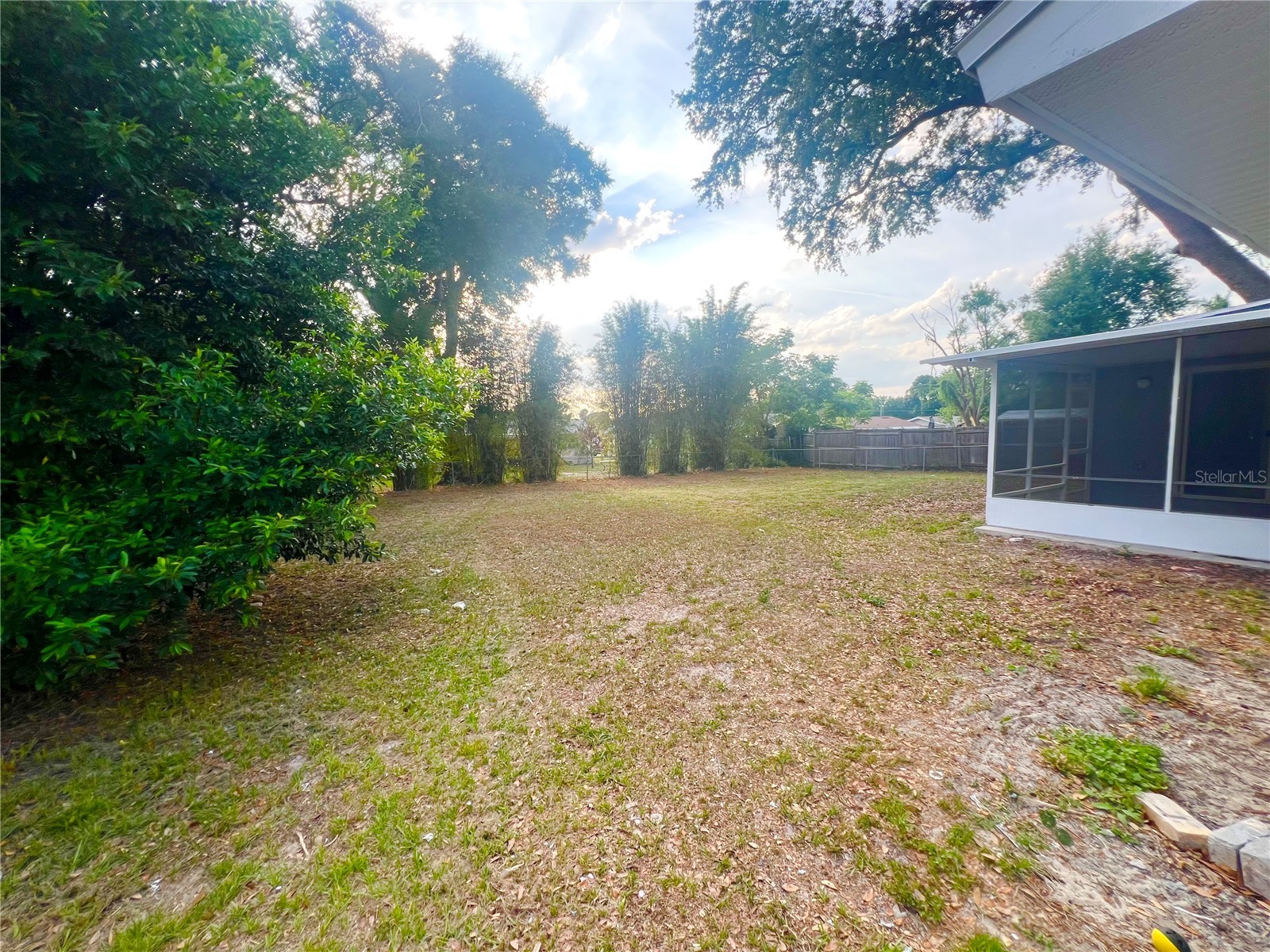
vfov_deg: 89.9
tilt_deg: -5.4
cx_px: 635
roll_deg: +1.2
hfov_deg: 106.2
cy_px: 476
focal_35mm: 13
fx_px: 477
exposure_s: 1/279
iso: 32
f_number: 1.8
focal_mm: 1.57
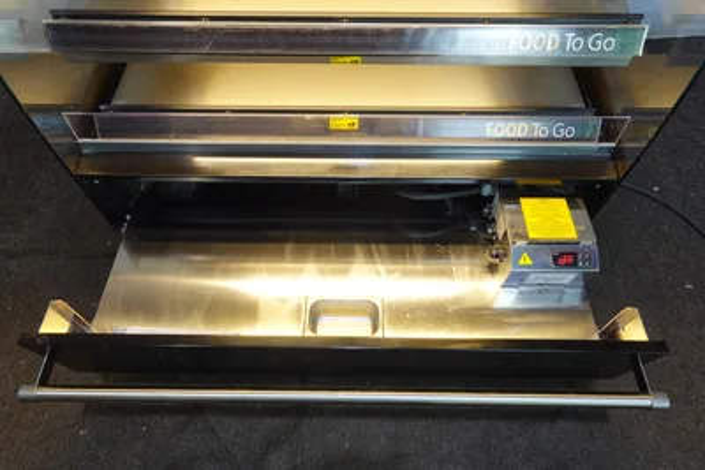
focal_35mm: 24
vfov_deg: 53.2
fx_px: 470
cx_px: 352
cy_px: 235
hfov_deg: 73.7
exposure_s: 1/6
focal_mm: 9
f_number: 5.6
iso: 100
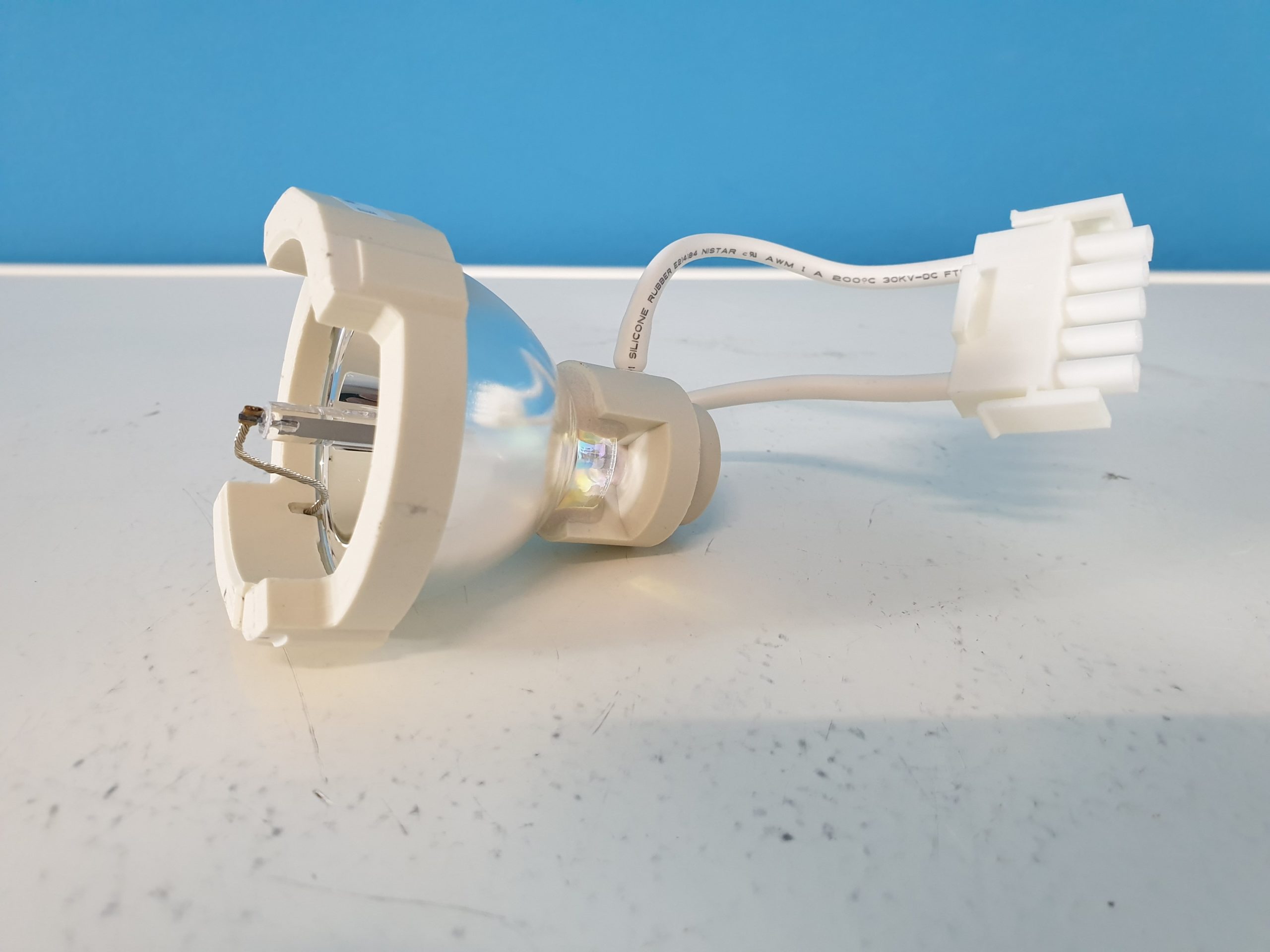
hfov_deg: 67.3
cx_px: 635
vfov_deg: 53.1
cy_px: 476
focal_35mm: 26
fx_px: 954
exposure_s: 1/50
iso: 400
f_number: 2.4
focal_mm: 4.3
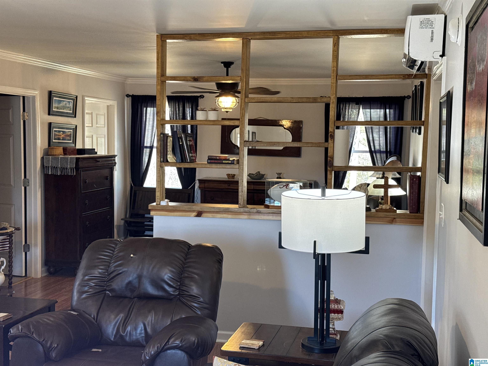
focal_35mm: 48
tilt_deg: -4.7
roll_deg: -1.5
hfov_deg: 39.7
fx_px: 677
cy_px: 183
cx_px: 244
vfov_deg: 30.3
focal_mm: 6.76
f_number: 1.78
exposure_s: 1/60
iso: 160
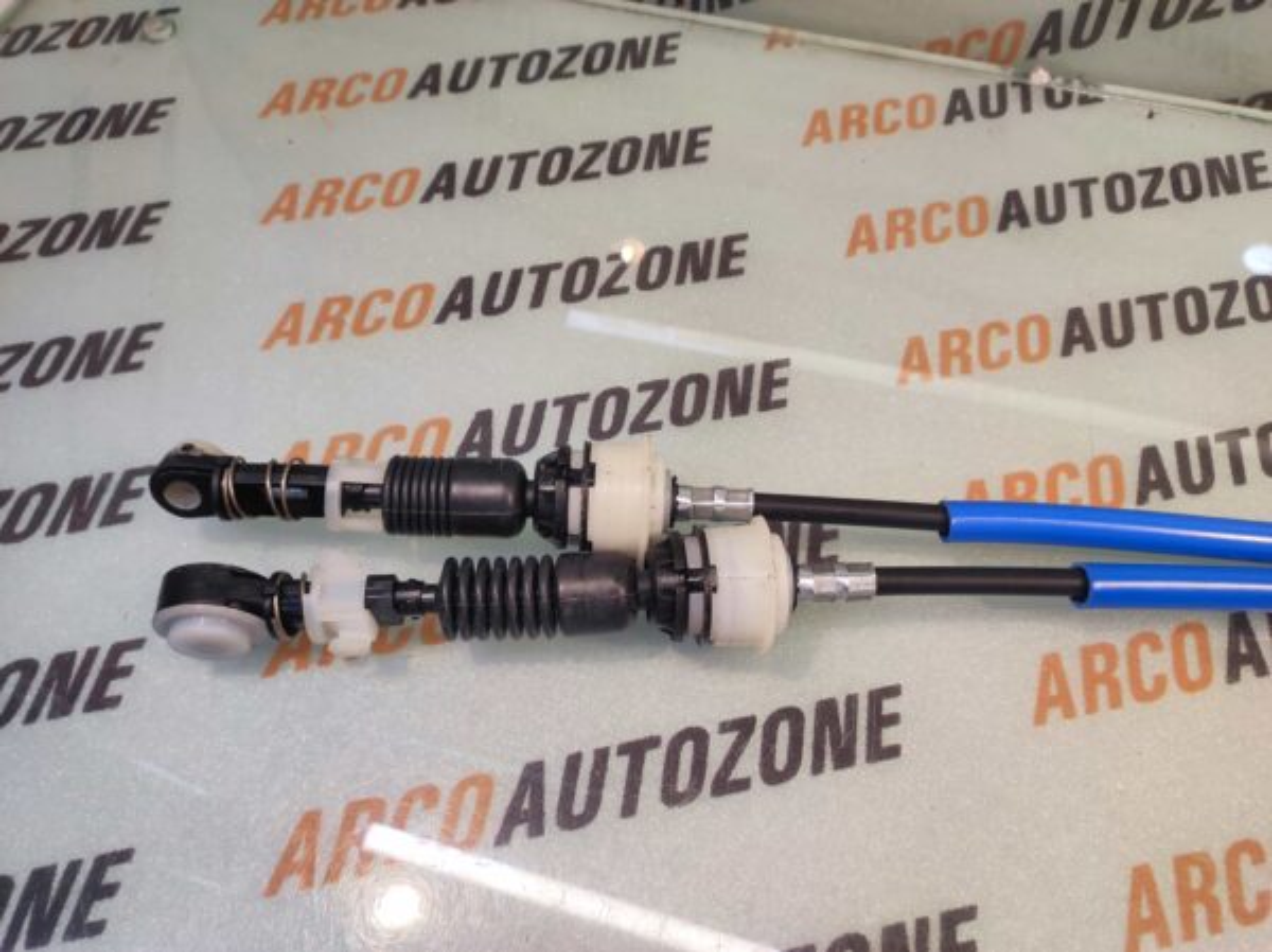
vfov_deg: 74.7
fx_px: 624
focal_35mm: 17
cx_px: 636
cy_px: 476
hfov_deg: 91.1
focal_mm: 4.74
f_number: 1.79
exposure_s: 1/33
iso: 134
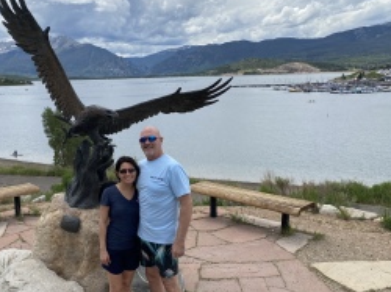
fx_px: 429
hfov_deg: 48.1
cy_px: 166
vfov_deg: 37.6
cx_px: 125
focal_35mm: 38
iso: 32
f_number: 1.8
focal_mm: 4.25
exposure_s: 1/3300
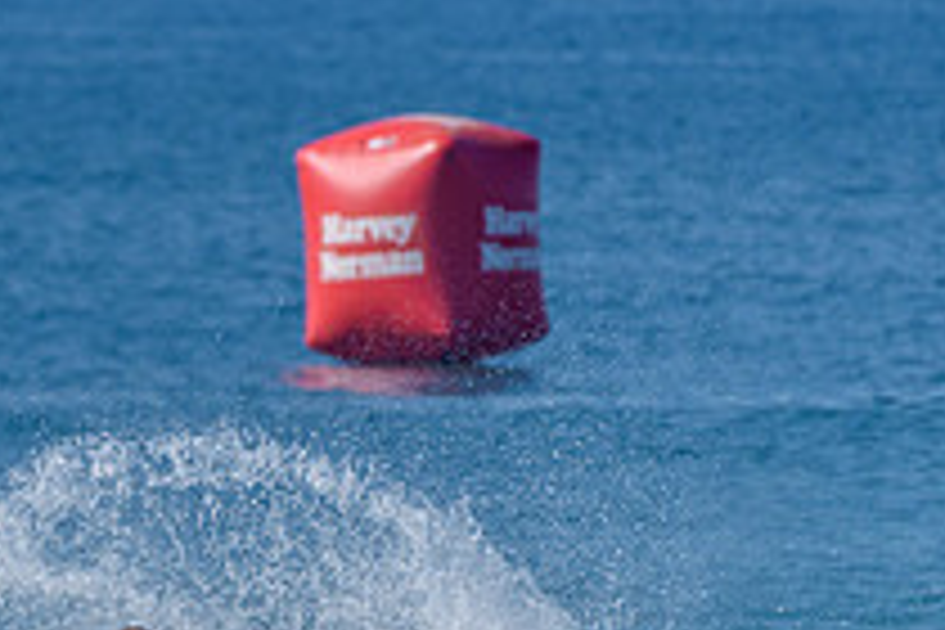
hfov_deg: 1.5
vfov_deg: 1.0
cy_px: 758
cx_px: -162
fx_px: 36170
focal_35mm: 1378
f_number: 5.6
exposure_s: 1/2000
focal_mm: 500
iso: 160
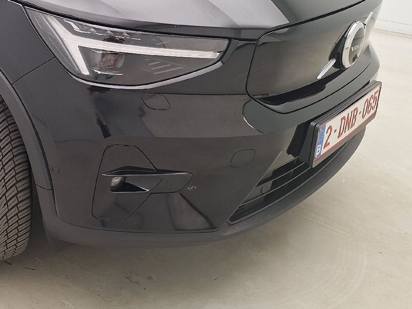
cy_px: 45
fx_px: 536
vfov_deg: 31.0
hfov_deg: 39.3
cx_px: 49
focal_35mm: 45
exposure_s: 1/100
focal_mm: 5.54
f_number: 1.8
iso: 64
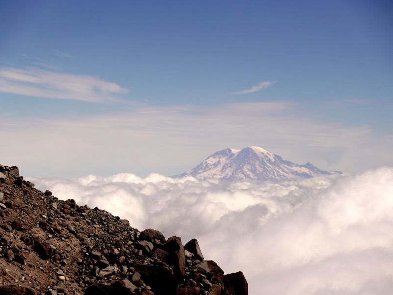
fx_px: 1294
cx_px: 205
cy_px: 148
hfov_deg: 17.3
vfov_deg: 13.0
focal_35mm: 114
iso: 100
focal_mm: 70
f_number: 4
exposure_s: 1/4000
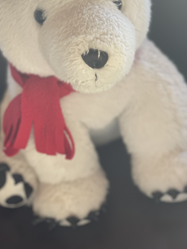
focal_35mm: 84
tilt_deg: -35.9
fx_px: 605
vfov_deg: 23.2
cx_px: 89
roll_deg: +11.4
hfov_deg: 17.6
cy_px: 90
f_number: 2
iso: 64
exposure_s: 1/122
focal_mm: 6
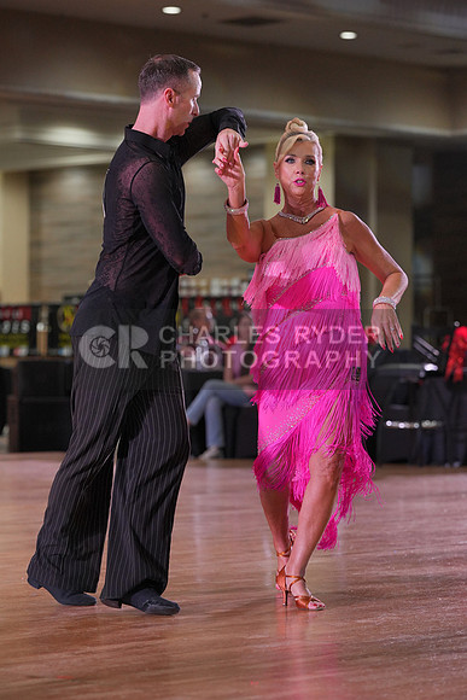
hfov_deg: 11.1
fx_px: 2411
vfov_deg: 16.5
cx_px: 234
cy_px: 350
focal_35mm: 124
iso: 1600
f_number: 4
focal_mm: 124
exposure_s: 1/500
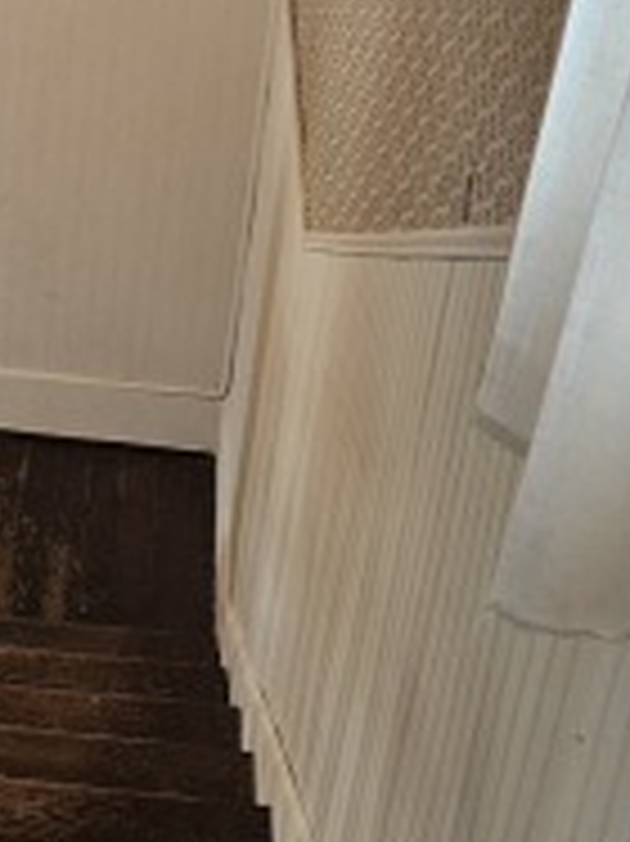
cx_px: -126
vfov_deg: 23.5
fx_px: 1992
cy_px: 178
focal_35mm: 82
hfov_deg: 17.2
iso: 400
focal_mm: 5.4
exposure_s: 1/120
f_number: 1.8
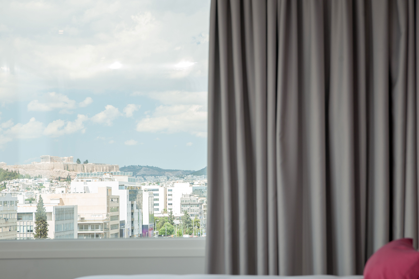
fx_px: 791
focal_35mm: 68
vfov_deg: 20.0
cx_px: 233
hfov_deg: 29.6
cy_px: 162
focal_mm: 58
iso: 200
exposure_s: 1/125
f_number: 10
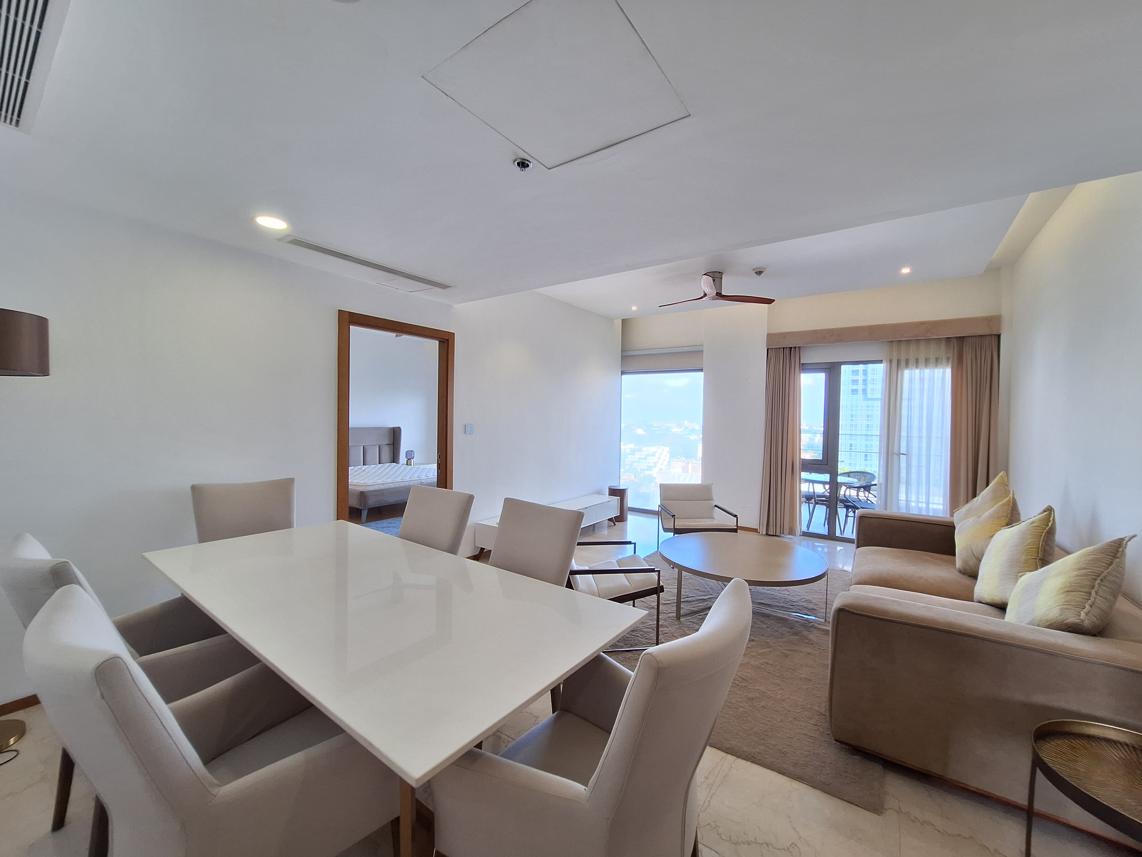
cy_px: 428
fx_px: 429
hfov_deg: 106.2
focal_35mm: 13
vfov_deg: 89.9
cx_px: 571
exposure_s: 1/100
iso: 64
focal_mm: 1.74
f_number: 2.2
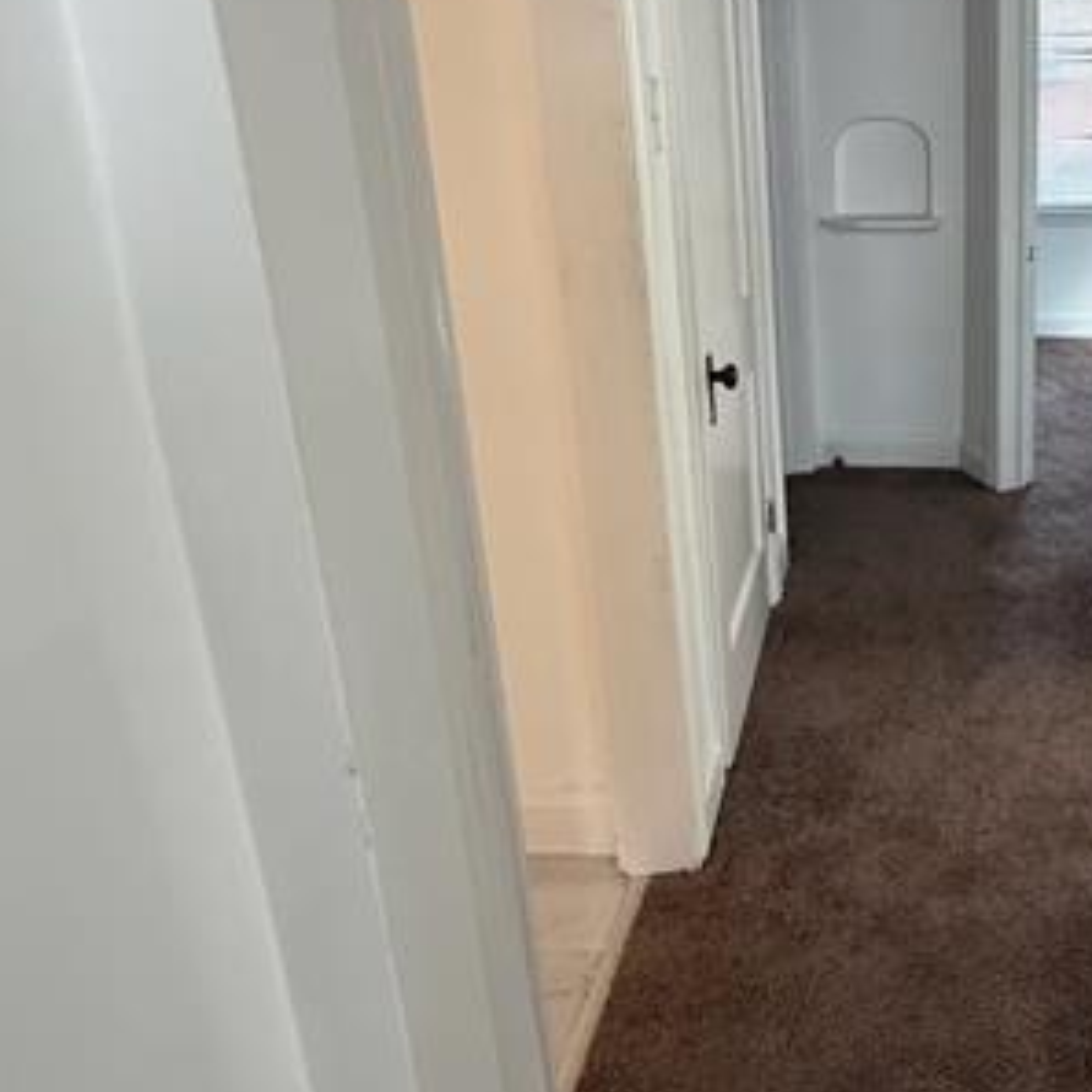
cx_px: 908
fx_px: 1142
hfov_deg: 47.6
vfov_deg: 50.6
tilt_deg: -18.5
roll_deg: +0.4
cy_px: 415
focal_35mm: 32
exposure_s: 1/104
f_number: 2.2
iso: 320
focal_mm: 2.22
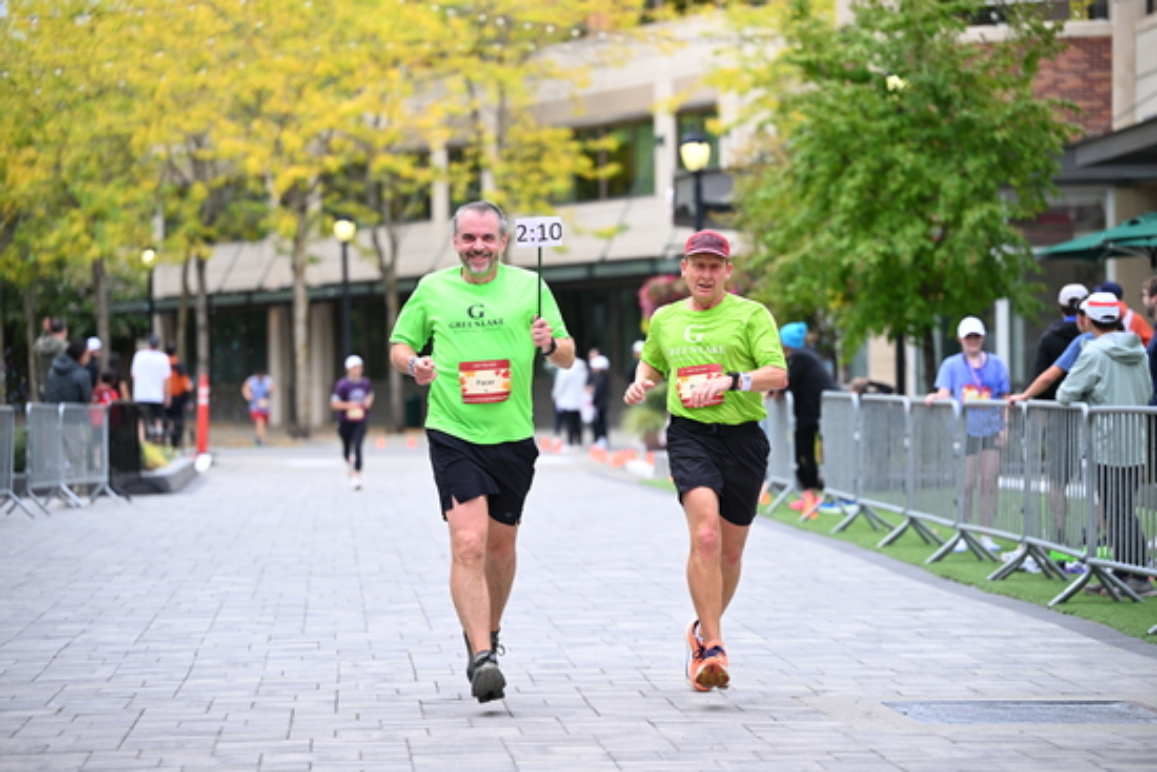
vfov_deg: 11.9
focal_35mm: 115
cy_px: 386
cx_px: 578
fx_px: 3697
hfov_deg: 17.8
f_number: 2.8
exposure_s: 1/2000
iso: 640
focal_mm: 115
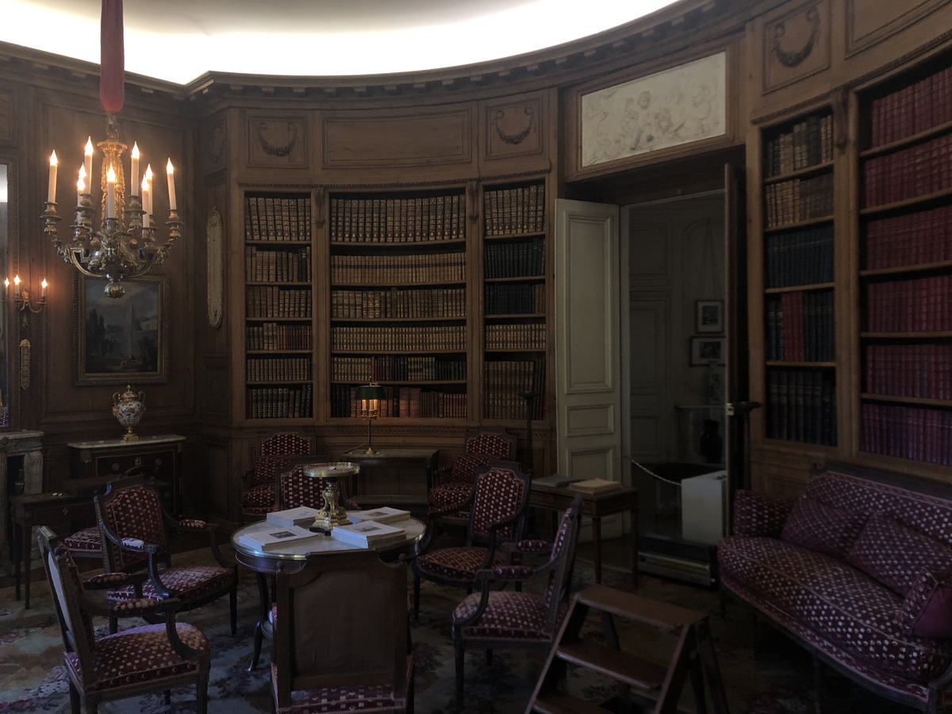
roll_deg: +1.1
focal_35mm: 28
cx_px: 476
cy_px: 357
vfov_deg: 49.7
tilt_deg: -0.5
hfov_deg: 63.4
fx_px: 770
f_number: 1.8
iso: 50
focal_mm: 4
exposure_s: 1/16
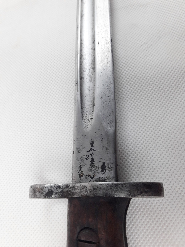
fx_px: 192
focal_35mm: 27
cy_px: 124
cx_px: 92
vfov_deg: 65.3
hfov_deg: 51.4
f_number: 1.9
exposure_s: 1/50
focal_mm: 2.91
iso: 50
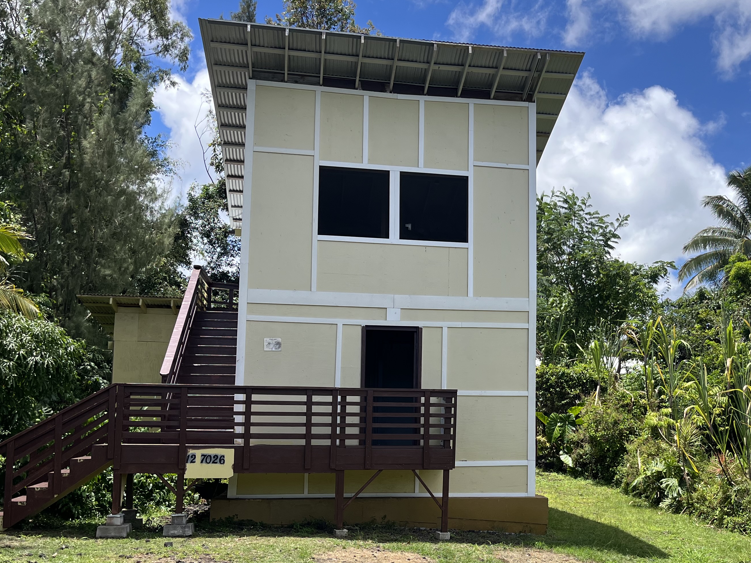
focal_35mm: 40
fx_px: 868
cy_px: 353
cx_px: 492
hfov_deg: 46.2
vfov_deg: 35.8
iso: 50
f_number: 1.6
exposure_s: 1/2688
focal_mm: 5.1
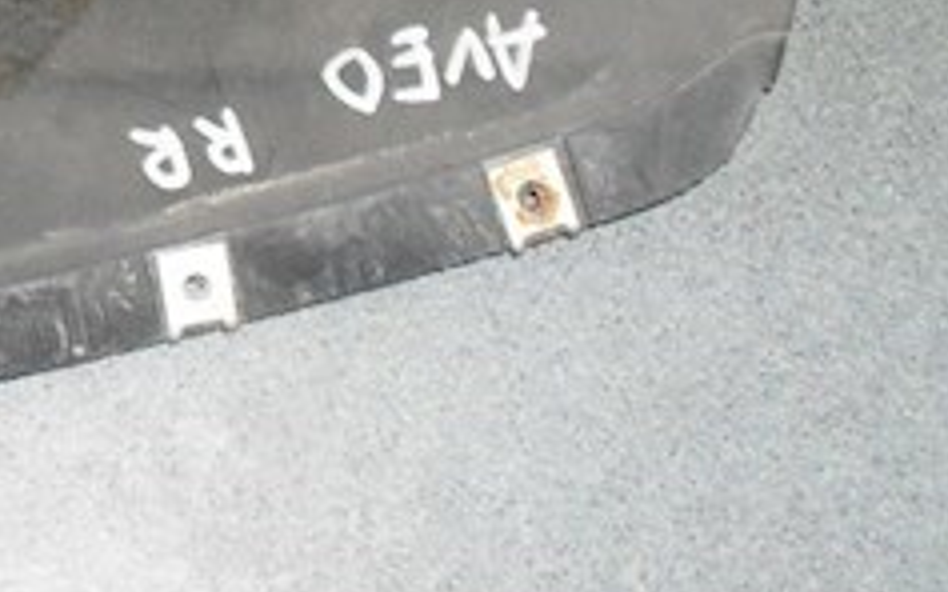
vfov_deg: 12.8
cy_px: -92
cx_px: -200
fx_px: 2583
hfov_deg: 19.5
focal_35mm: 100
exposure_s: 1/45
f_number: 3.2
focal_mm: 6.3
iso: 200
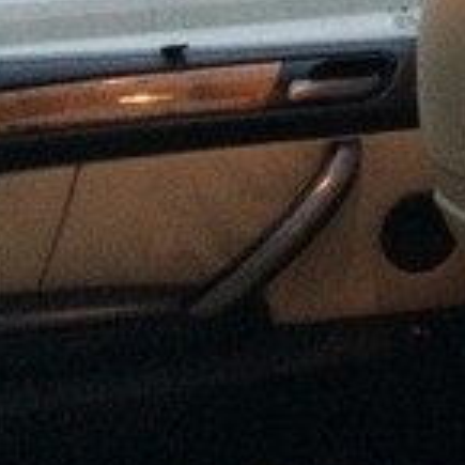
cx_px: 837
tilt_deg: -6.8
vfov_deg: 14.7
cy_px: 21
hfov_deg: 13.4
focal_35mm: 117
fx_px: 1778
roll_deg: +1.9
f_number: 2.2
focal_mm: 4.15
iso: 320
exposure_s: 1/17
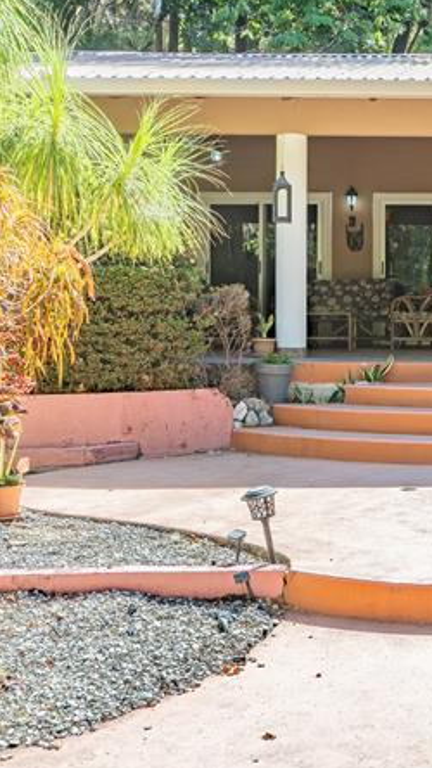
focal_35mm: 58
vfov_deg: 36.0
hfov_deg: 19.5
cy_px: 332
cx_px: 524
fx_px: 1180
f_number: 8
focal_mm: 16
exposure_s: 1/4000
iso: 640
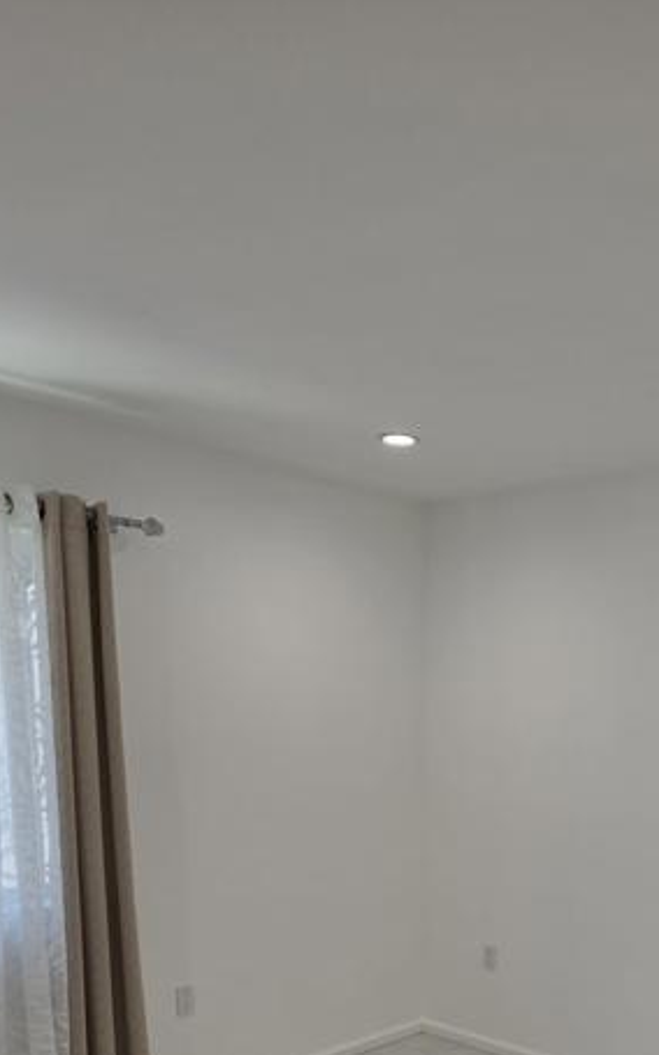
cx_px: 569
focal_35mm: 31
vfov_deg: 56.1
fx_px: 892
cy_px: 867
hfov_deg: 38.3
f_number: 1.9
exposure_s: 1/120
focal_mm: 2.2
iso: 50
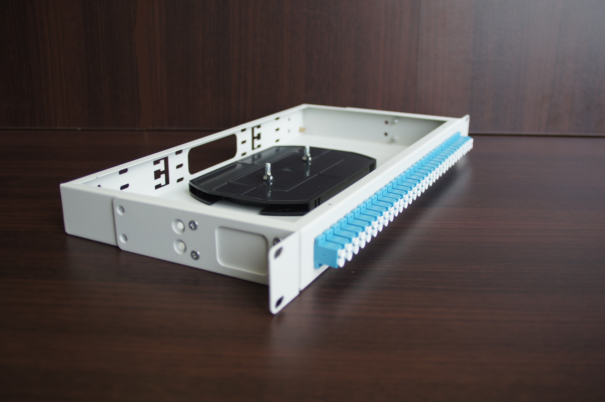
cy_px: 201
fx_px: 604
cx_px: 302
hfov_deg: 53.2
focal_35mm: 36
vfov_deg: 36.8
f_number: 3.5
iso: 100
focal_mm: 24
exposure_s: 1/40
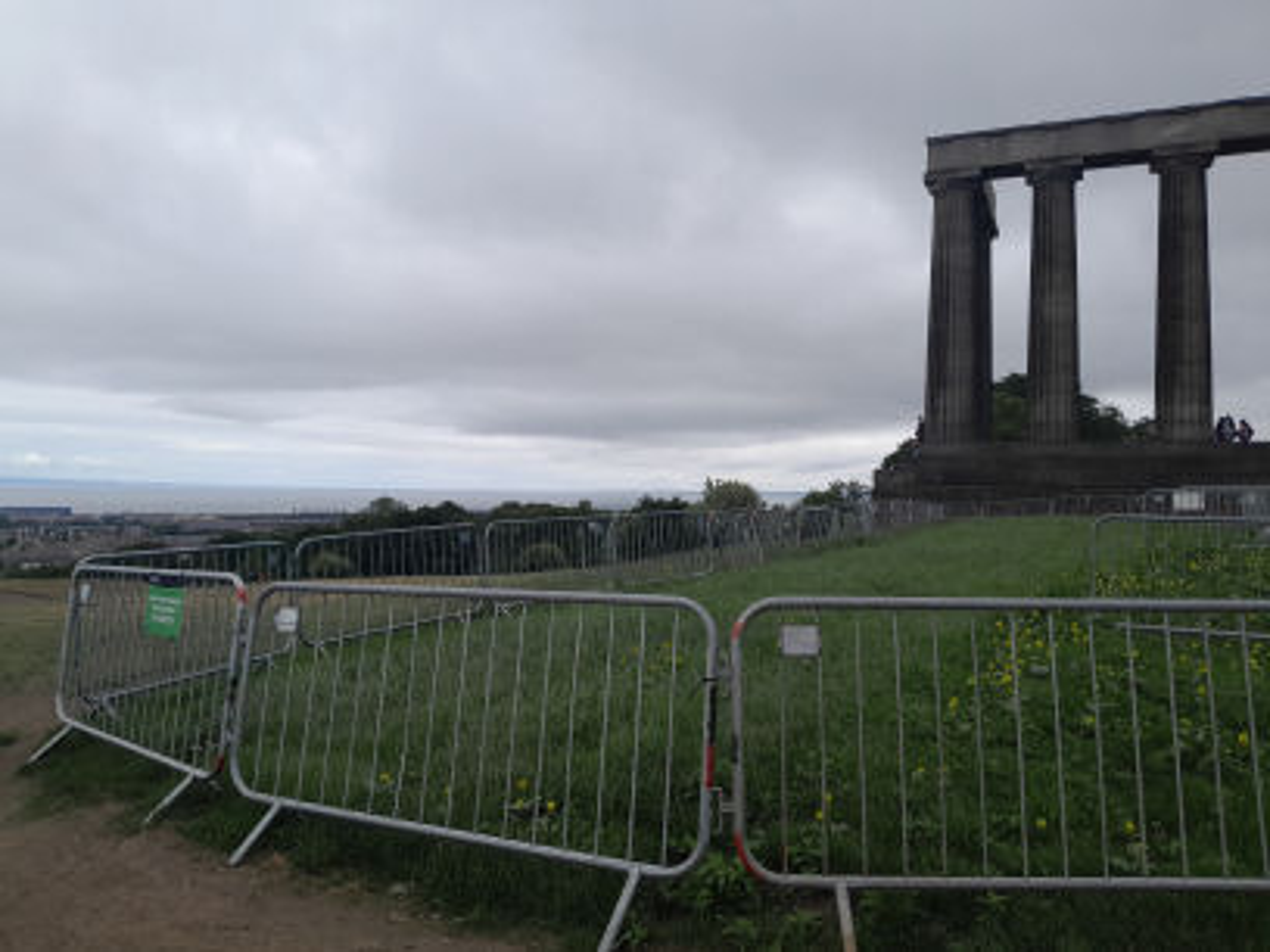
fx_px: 954
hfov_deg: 67.3
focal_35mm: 26
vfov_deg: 53.1
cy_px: 476
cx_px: 635
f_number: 1.8
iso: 40
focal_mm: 3.98
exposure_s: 1/449
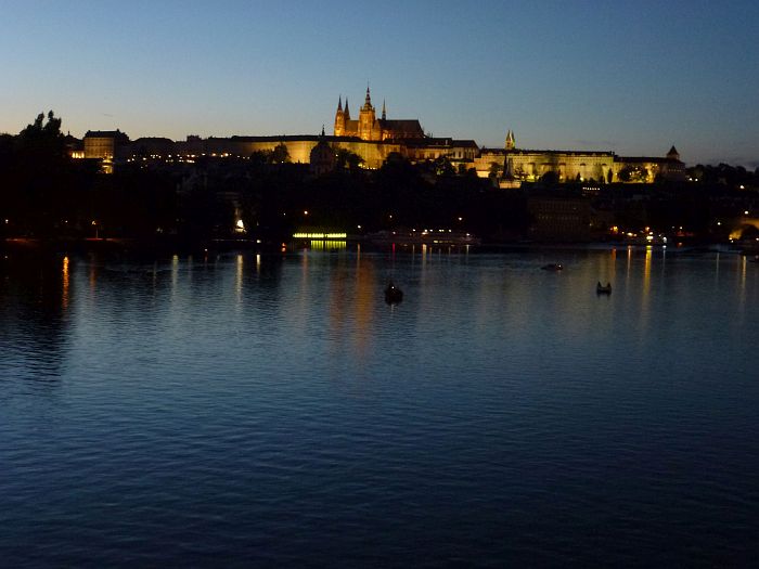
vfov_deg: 29.7
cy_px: 284
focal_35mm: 49
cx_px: 380
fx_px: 1074
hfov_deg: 38.9
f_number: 4.1
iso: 400
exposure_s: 1/4
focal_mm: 8.7
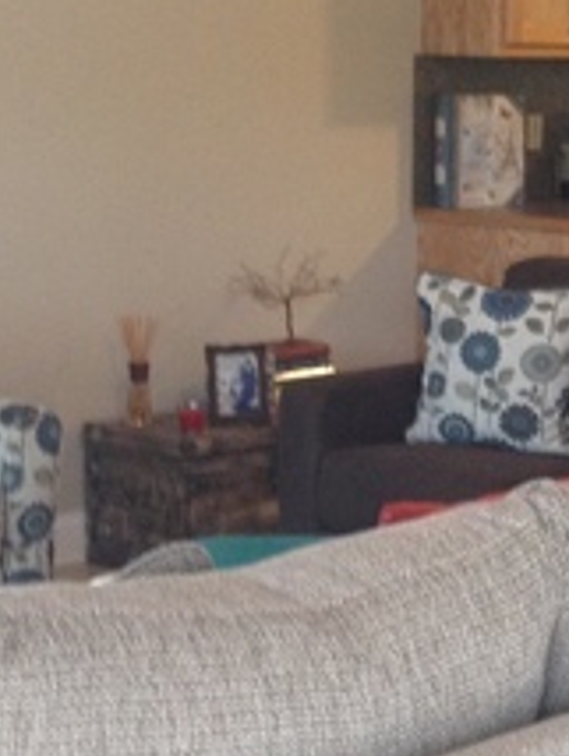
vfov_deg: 18.0
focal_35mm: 109
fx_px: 2384
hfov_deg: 13.4
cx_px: 562
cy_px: 401
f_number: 2.4
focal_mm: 4.28
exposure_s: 1/20
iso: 160
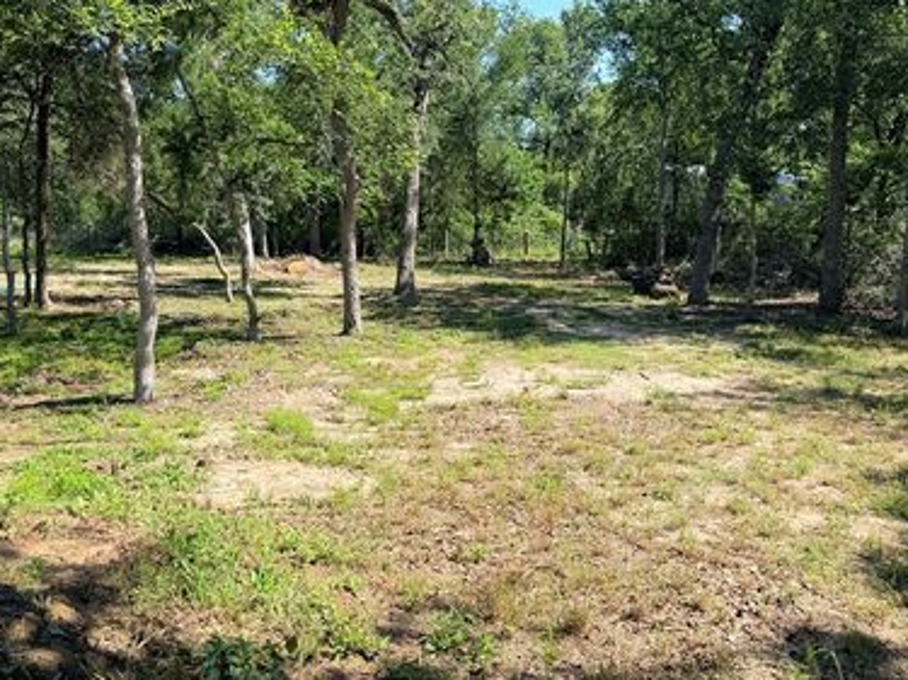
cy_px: 275
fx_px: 839
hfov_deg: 56.8
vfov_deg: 43.9
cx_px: 453
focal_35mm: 32
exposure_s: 1/2000
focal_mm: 6.76
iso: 80
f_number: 1.78
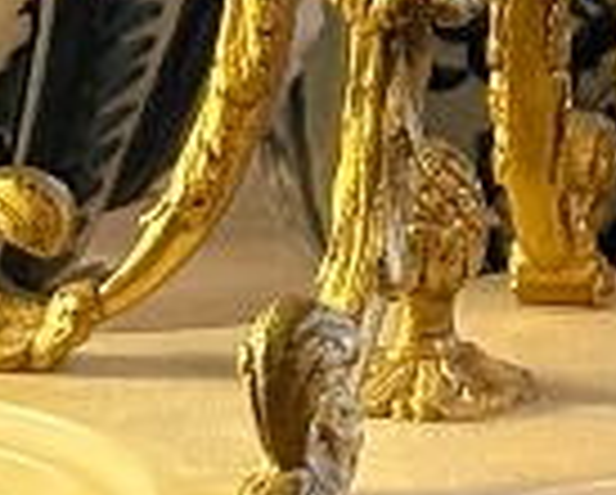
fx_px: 8088
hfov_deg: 4.2
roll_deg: -2.9
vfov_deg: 3.4
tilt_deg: -0.7
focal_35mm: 443
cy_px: -1436
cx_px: 1897
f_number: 1.6
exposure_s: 1/33
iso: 160
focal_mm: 5.96
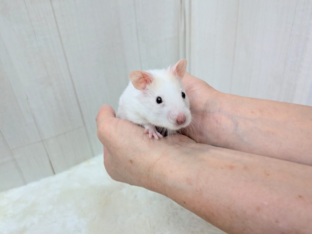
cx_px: 156
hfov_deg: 71.6
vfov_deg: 56.8
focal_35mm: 24
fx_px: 216
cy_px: 117
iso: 151
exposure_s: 1/100
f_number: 1.7
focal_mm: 4.53
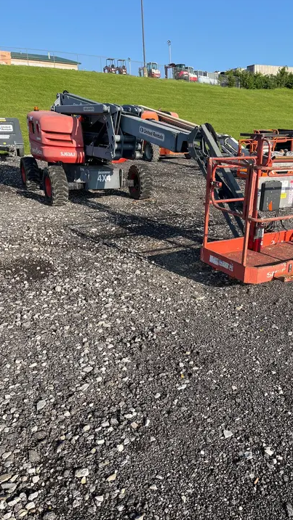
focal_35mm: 29
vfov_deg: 66.1
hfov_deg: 39.7
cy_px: 262
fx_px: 400
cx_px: 198
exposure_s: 1/1802
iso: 50
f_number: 1.6
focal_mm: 5.1
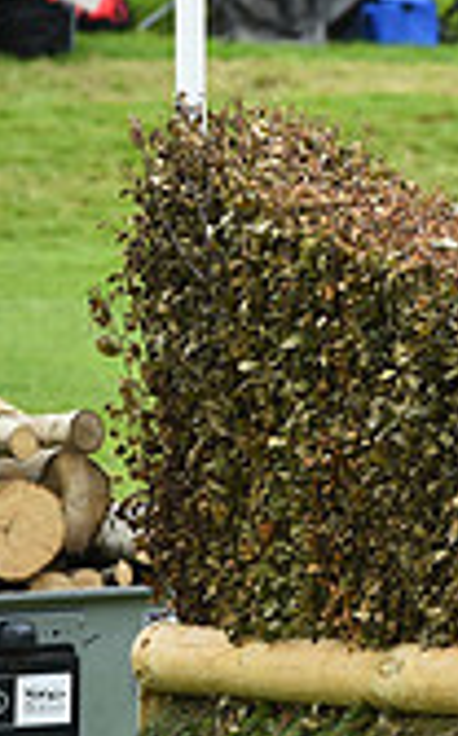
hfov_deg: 2.1
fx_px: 12414
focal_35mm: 620
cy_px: 106
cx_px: 1189
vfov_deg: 3.4
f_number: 5.6
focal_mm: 175
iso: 800
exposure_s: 1/1250
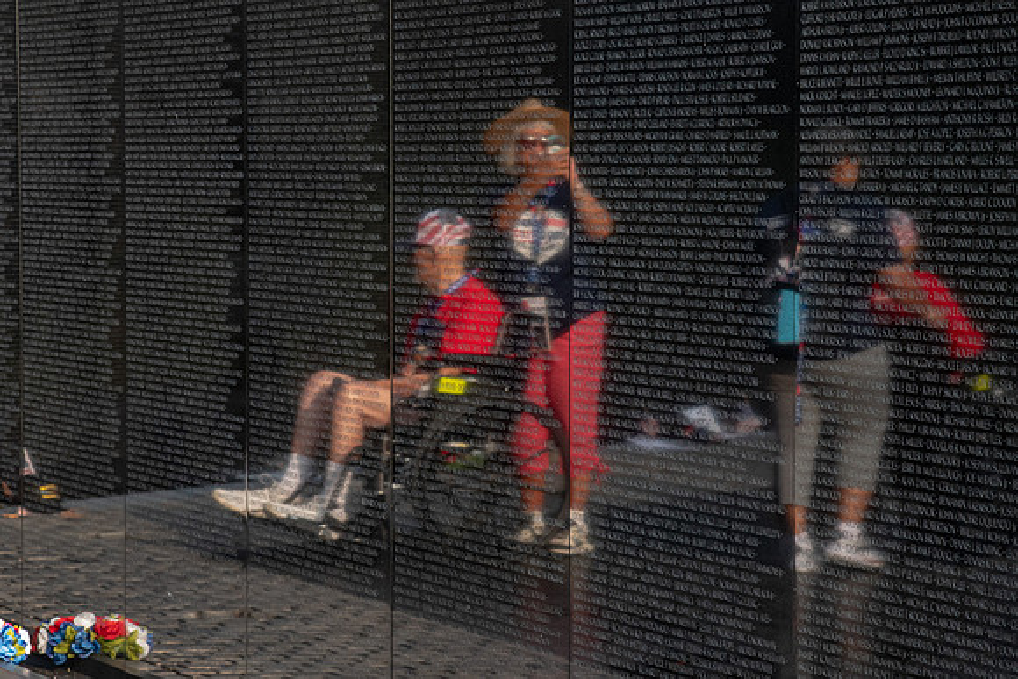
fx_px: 4367
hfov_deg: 13.3
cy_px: 365
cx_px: 491
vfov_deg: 8.9
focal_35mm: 154
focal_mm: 92
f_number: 9
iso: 1100
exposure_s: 1/125
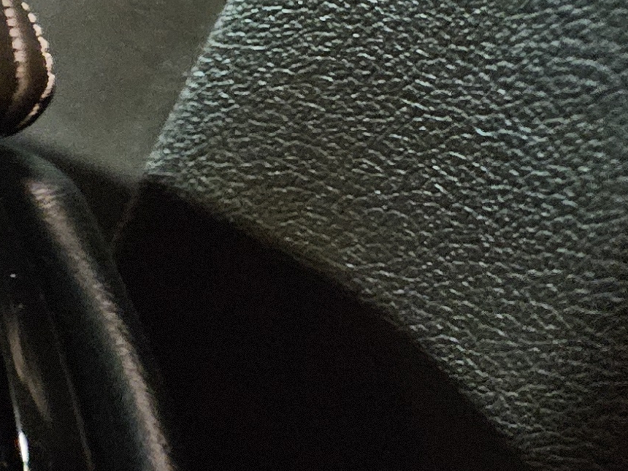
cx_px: -803
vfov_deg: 12.8
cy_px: 787
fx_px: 1941
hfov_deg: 13.9
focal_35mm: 107
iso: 3200
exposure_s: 1/15
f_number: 1.8
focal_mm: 5.4
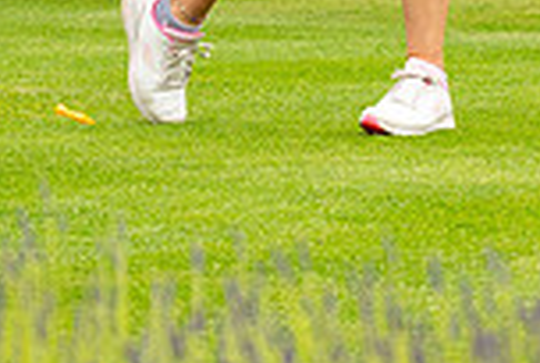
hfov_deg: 3.6
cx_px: 704
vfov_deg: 2.4
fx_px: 8522
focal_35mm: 567
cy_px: -242
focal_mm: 120
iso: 400
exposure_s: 1/1000
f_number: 4.5
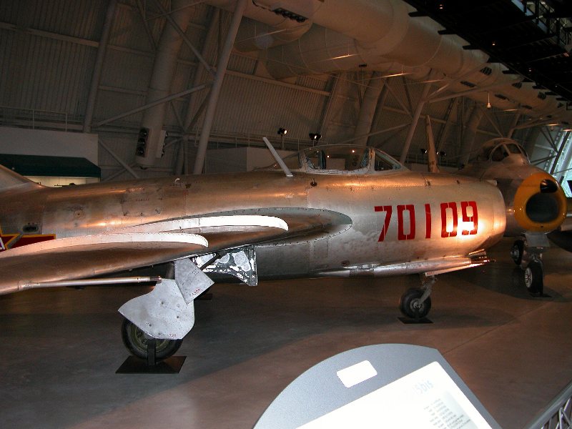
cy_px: 214
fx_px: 578
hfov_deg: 52.6
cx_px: 286
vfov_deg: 40.7
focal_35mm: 35
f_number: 2.8
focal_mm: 8.9
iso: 200
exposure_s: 1/60
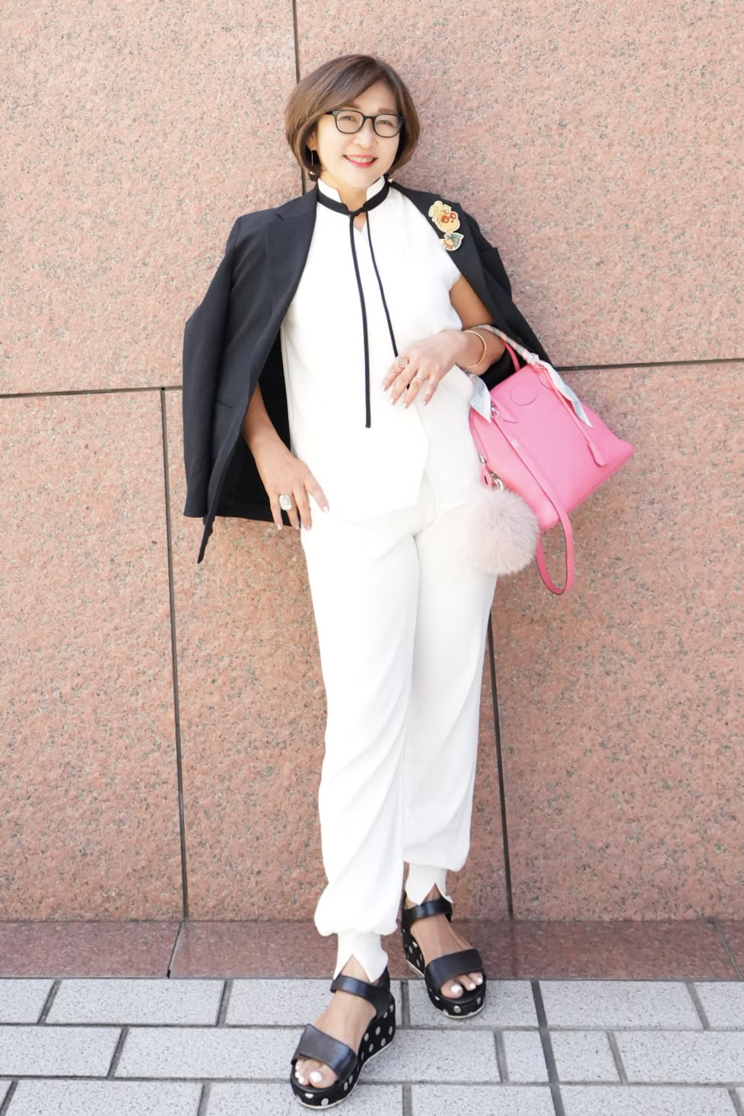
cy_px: 558
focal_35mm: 43
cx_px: 372
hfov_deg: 31.2
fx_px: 1332
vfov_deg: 45.4
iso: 8000
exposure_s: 1/4098
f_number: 2.8
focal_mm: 29
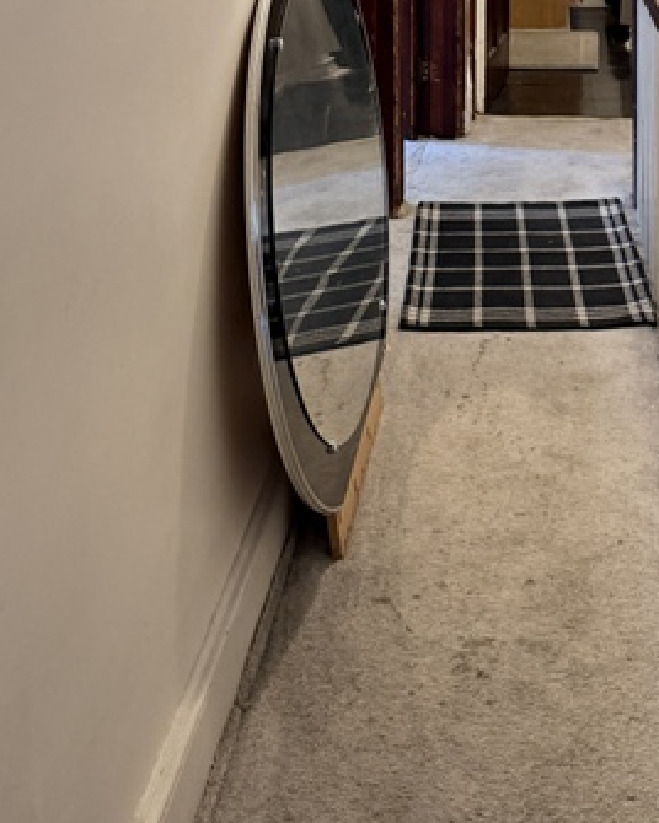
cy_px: 27
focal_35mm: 56
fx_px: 1365
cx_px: 556
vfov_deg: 31.4
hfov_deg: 26.5
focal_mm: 6.76
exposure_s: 1/60
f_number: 1.78
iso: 250
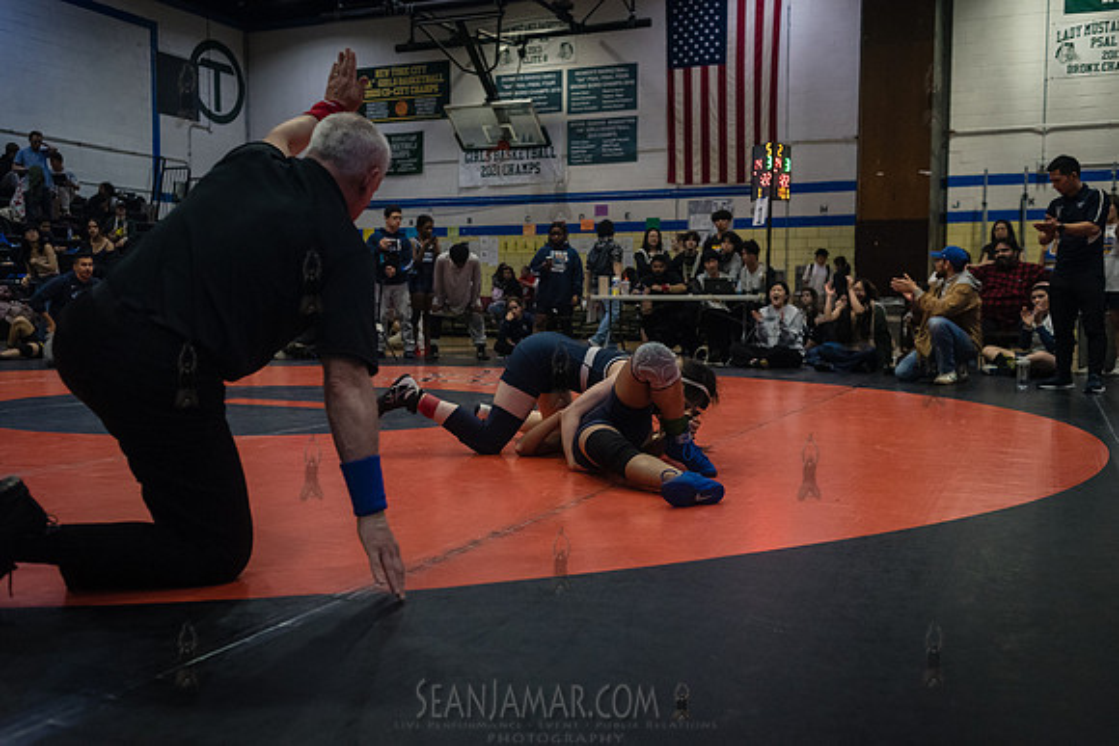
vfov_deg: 37.8
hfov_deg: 54.3
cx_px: 560
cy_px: 373
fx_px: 1090
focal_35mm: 35
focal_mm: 35
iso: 5000
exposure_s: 1/1000
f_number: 3.2
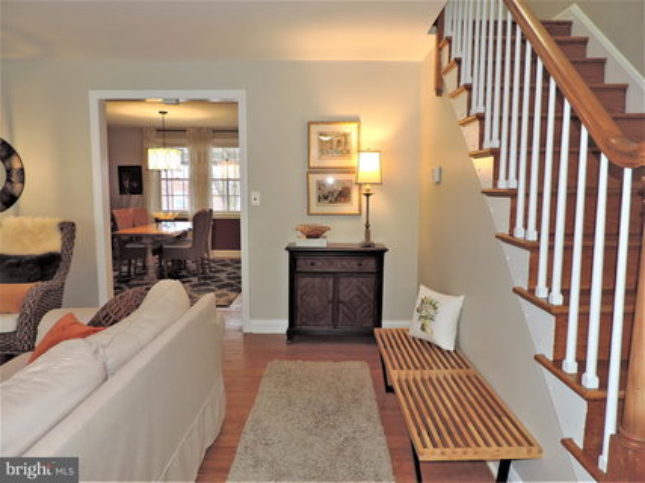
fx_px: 447
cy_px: 242
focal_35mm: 24
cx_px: 322
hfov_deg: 71.6
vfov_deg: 56.8
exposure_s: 1/40
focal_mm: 4.3
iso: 200
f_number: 3
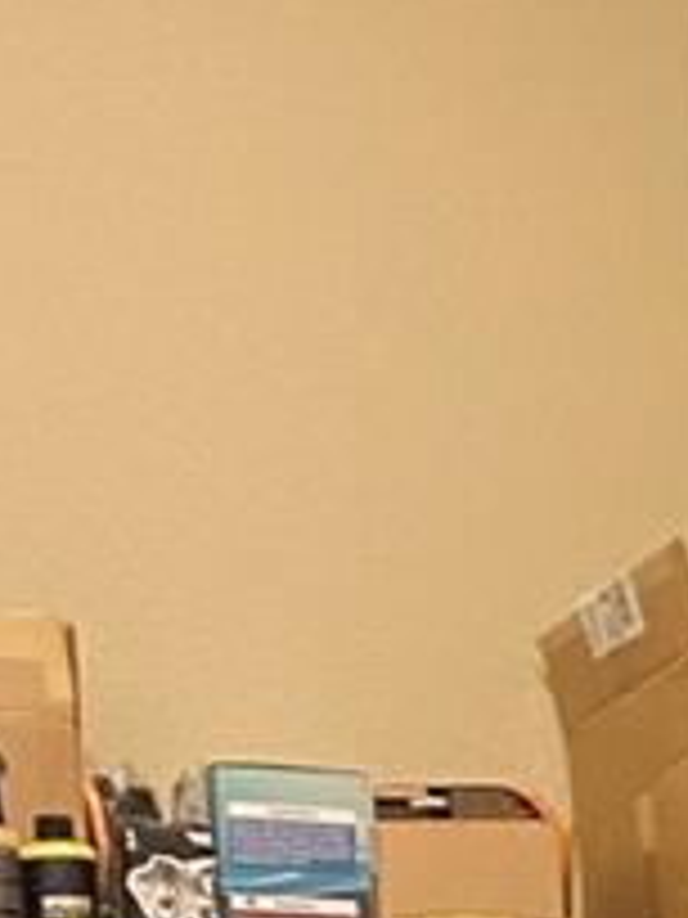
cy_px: 1593
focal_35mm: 153
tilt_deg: -0.4
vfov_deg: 12.0
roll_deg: +2.1
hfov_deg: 9.4
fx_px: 4055
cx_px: 1012
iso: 400
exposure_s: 1/40
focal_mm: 4.25
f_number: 1.8
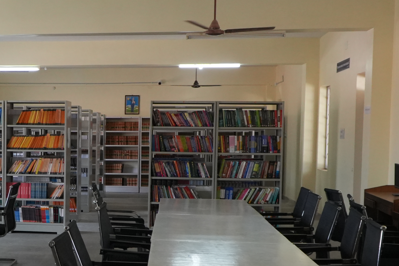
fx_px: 731
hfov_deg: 29.2
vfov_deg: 20.5
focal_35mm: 66
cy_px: 192
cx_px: 36
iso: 1600
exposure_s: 1/160
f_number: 4
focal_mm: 18
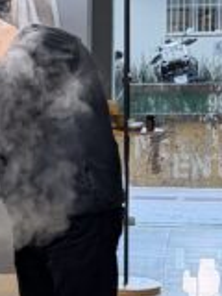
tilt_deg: -7.4
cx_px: -363
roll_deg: +1.8
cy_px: 174
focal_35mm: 154
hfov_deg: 8.5
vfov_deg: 12.8
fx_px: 1317
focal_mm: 6.76
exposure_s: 1/60
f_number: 1.78
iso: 160
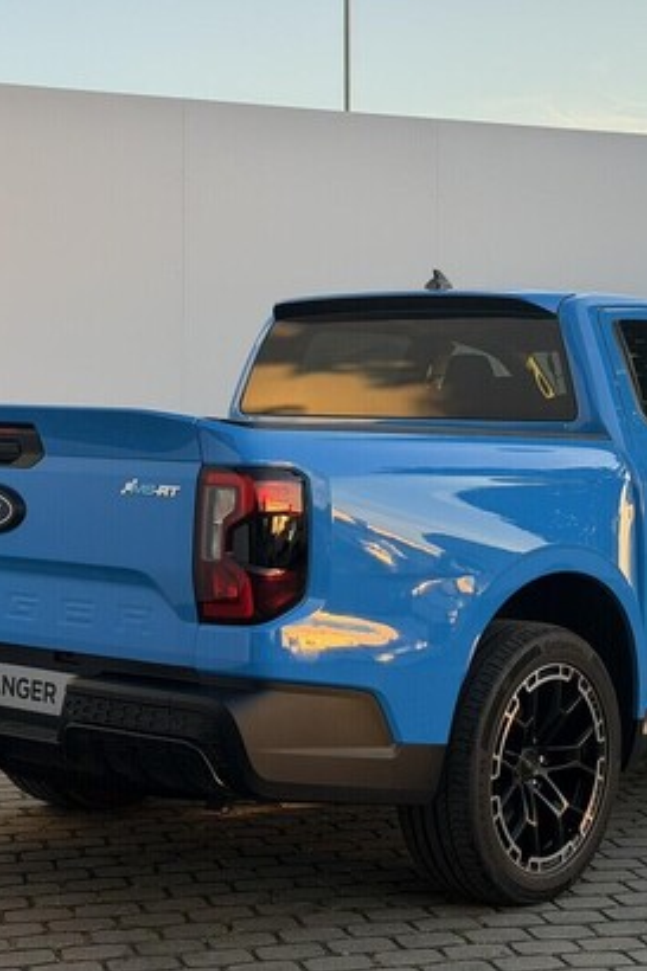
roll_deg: +0.1
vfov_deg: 30.1
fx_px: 1808
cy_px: 484
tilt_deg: -2.7
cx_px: 415
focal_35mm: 67
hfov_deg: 20.2
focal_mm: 6.76
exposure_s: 1/503
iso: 80
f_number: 1.78
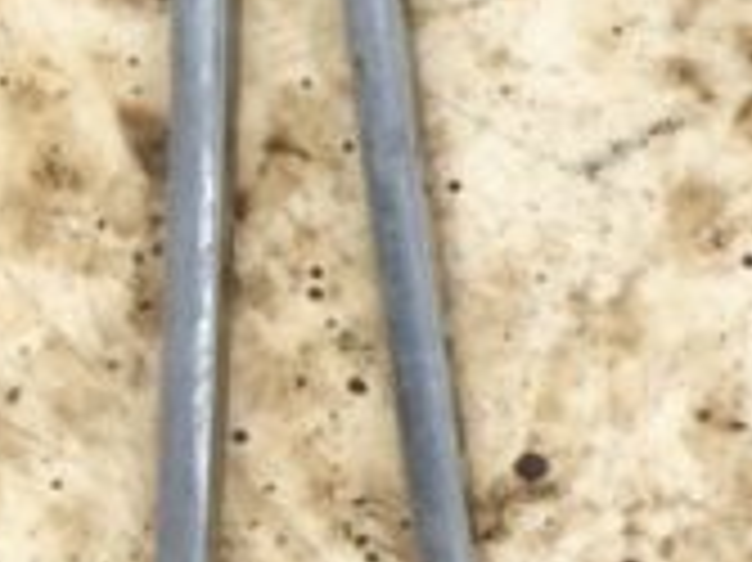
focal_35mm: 208
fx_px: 4515
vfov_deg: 6.8
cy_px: -683
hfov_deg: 7.6
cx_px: 2630
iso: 32
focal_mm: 4.15
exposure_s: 1/1053
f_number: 2.2
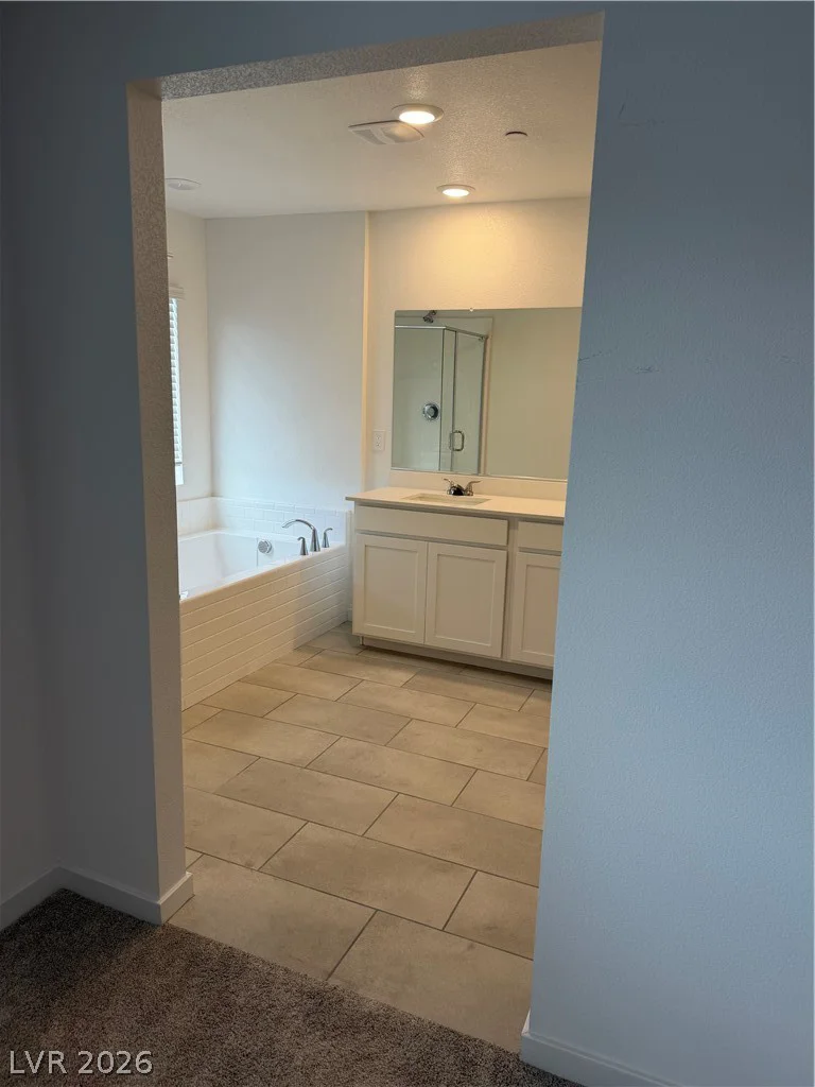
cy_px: 544
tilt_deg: -11.0
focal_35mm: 24
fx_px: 753
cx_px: 408
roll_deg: -2.2
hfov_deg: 56.8
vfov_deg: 71.6
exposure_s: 1/120
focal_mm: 6.76
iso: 80
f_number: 1.78
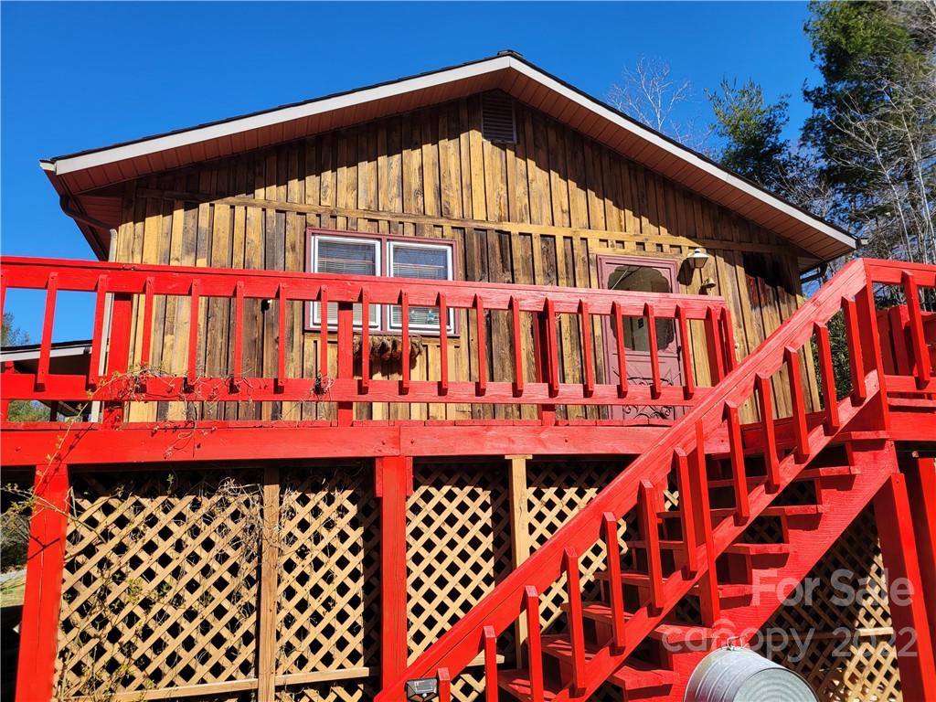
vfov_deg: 53.1
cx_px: 468
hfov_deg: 67.3
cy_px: 351
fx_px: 703
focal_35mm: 26
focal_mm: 5.4
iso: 40
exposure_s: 1/1650
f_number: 1.8
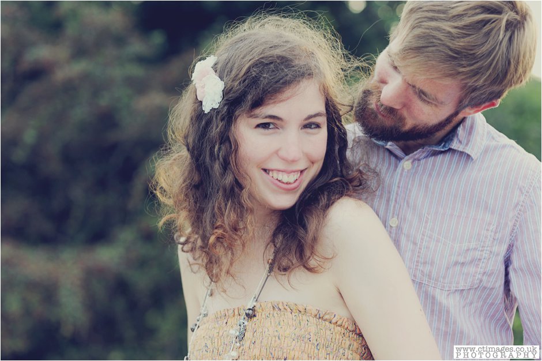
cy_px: 180
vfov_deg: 16.1
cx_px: 271
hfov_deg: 23.9
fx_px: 1279
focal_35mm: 85
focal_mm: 85
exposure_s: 1/320
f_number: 3.2
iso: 250
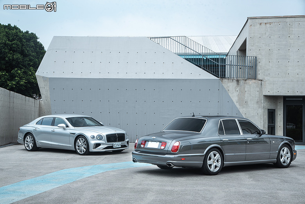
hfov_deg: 34.5
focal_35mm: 58
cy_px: 102
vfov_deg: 23.4
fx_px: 492
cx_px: 152
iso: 100
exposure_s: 1/60
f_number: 5.6
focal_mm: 58
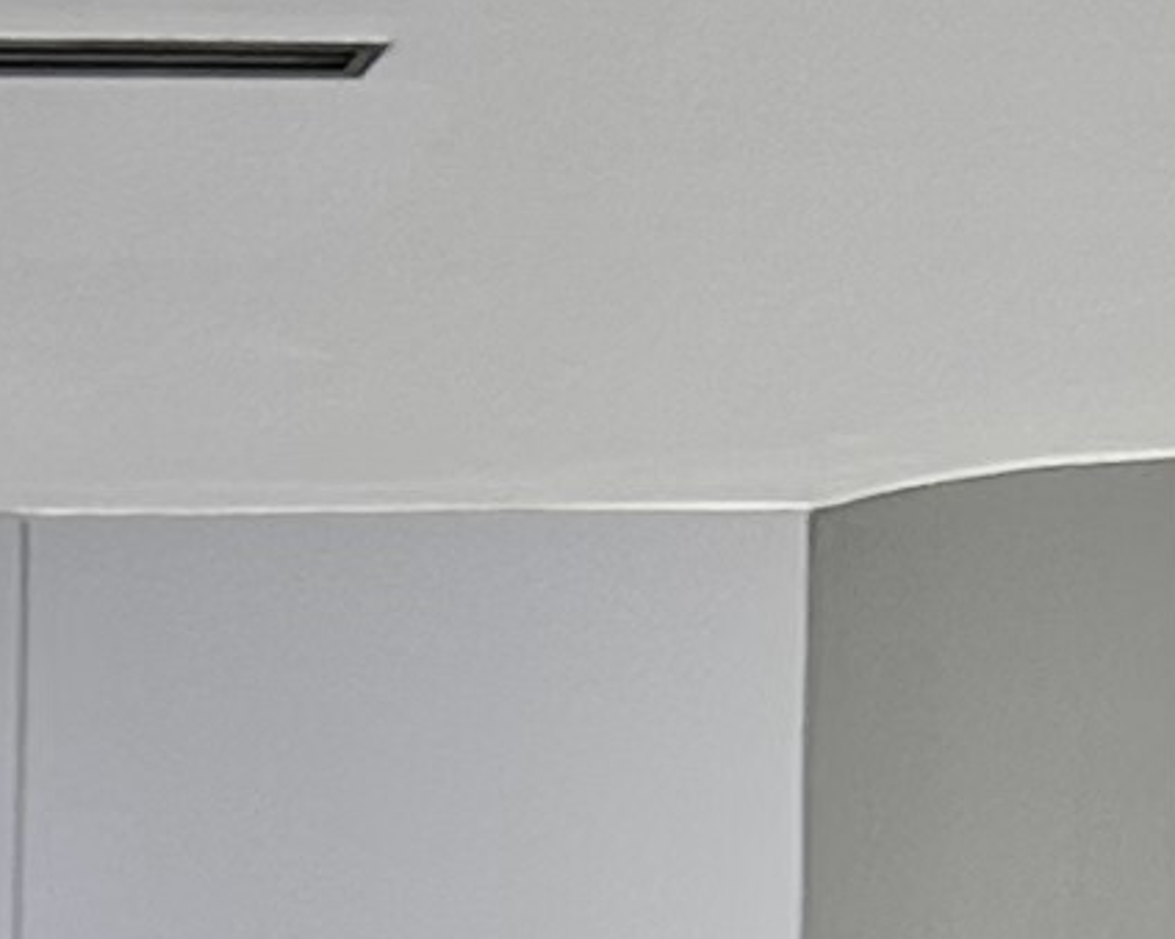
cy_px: 2651
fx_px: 7753
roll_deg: -1.8
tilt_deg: +1.2
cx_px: -1918
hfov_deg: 7.9
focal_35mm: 223
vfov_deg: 6.4
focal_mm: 6.86
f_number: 1.78
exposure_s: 1/121
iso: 100
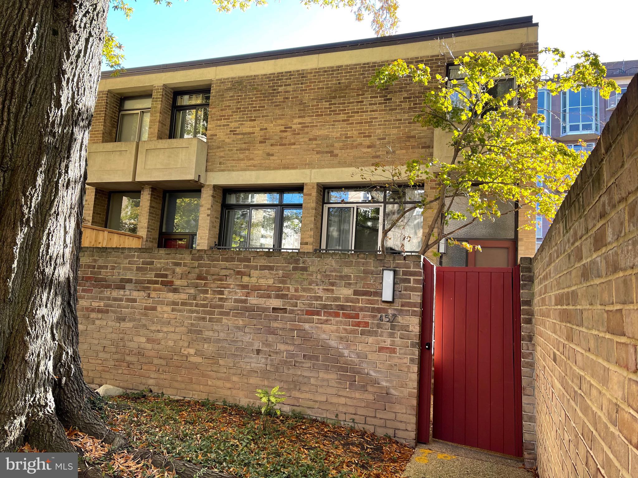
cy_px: 239
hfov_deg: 67.3
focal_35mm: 26
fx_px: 479
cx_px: 319
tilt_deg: +6.1
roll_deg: -3.9
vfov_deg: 53.1
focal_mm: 5.1
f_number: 1.6
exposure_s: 1/129
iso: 32
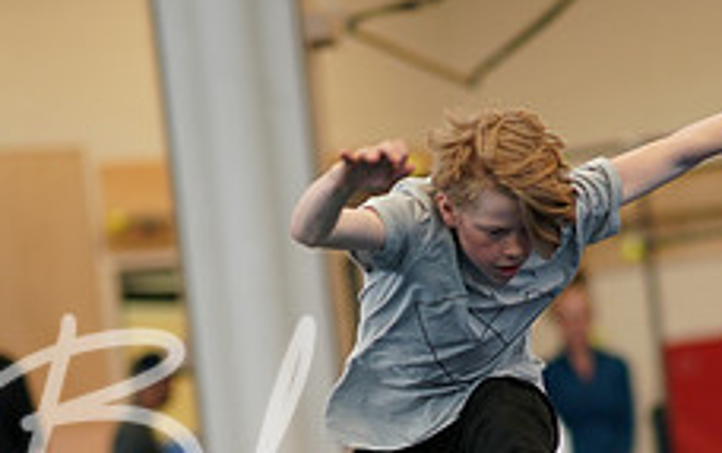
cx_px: 521
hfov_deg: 9.5
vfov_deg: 6.0
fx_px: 4333
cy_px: 510
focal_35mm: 220
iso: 640
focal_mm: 85
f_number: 1.4
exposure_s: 1/500
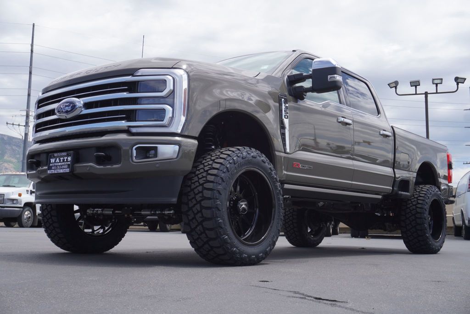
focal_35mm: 40
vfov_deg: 33.1
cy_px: 157
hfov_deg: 47.9
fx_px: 529
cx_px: 235
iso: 100
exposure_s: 1/200
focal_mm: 27
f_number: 9
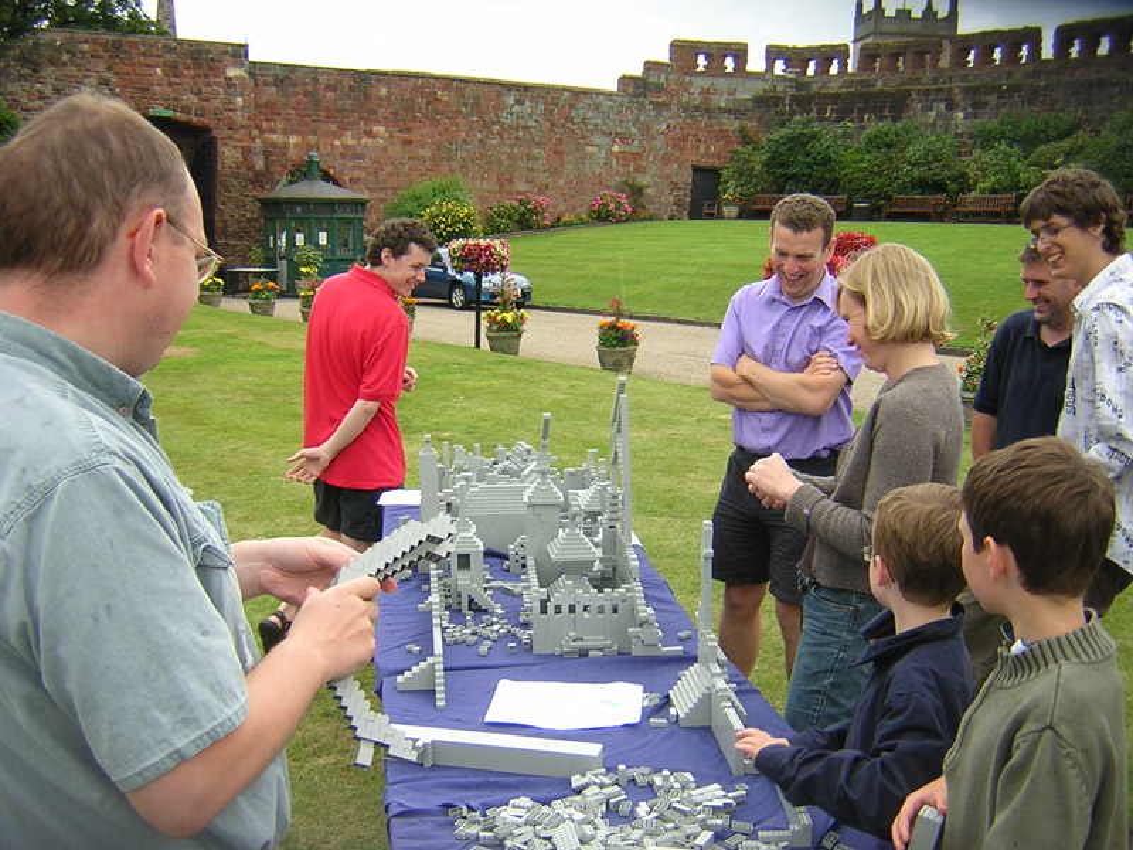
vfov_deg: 39.7
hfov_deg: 51.4
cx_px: 566
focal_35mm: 36
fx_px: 1178
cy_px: 425
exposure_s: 1/155
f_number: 2.6
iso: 100
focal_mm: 4.7
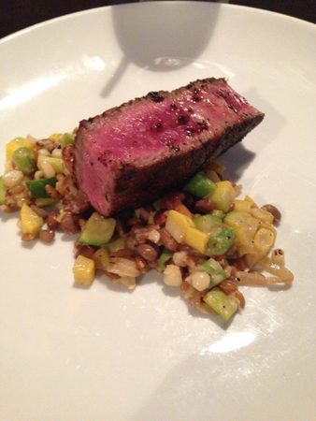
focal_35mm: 33
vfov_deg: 55.3
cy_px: 210
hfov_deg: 43.0
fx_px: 401
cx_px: 158
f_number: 2.4
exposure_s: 1/15
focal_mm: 4.12
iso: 640
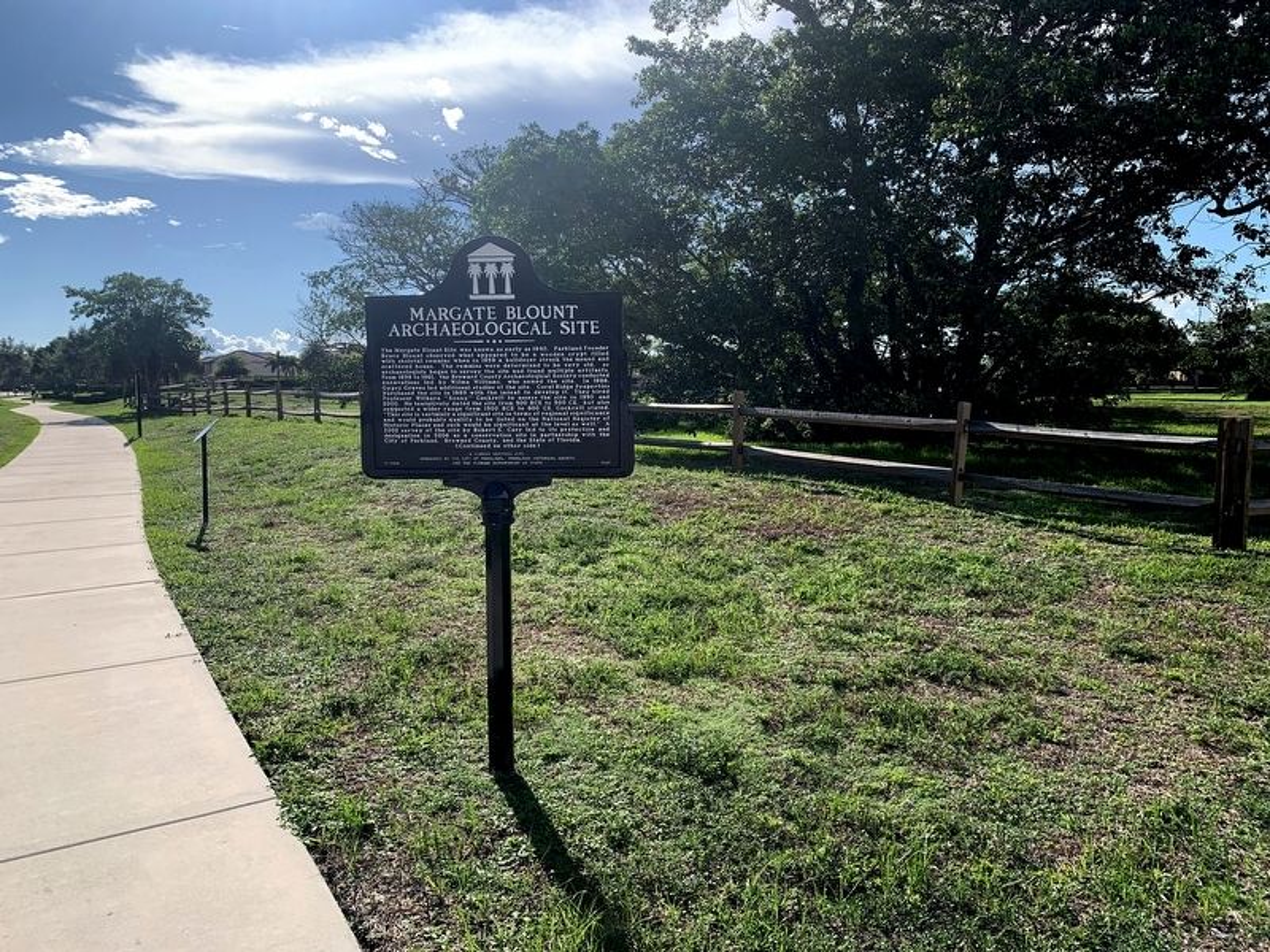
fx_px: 954
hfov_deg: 67.3
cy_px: 476
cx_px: 635
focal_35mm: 26
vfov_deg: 53.1
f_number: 1.8
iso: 25
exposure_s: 1/2421
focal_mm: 4.25
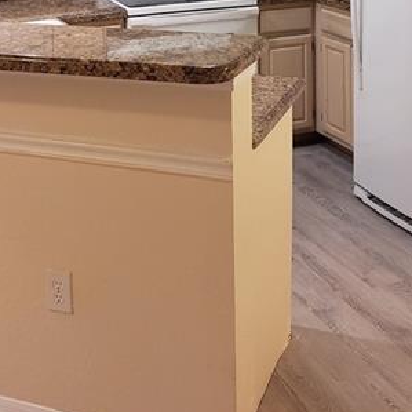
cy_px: -33
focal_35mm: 59
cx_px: 196
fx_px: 794
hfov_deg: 29.1
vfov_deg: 26.9
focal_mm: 4.3
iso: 320
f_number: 2.4
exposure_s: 1/40
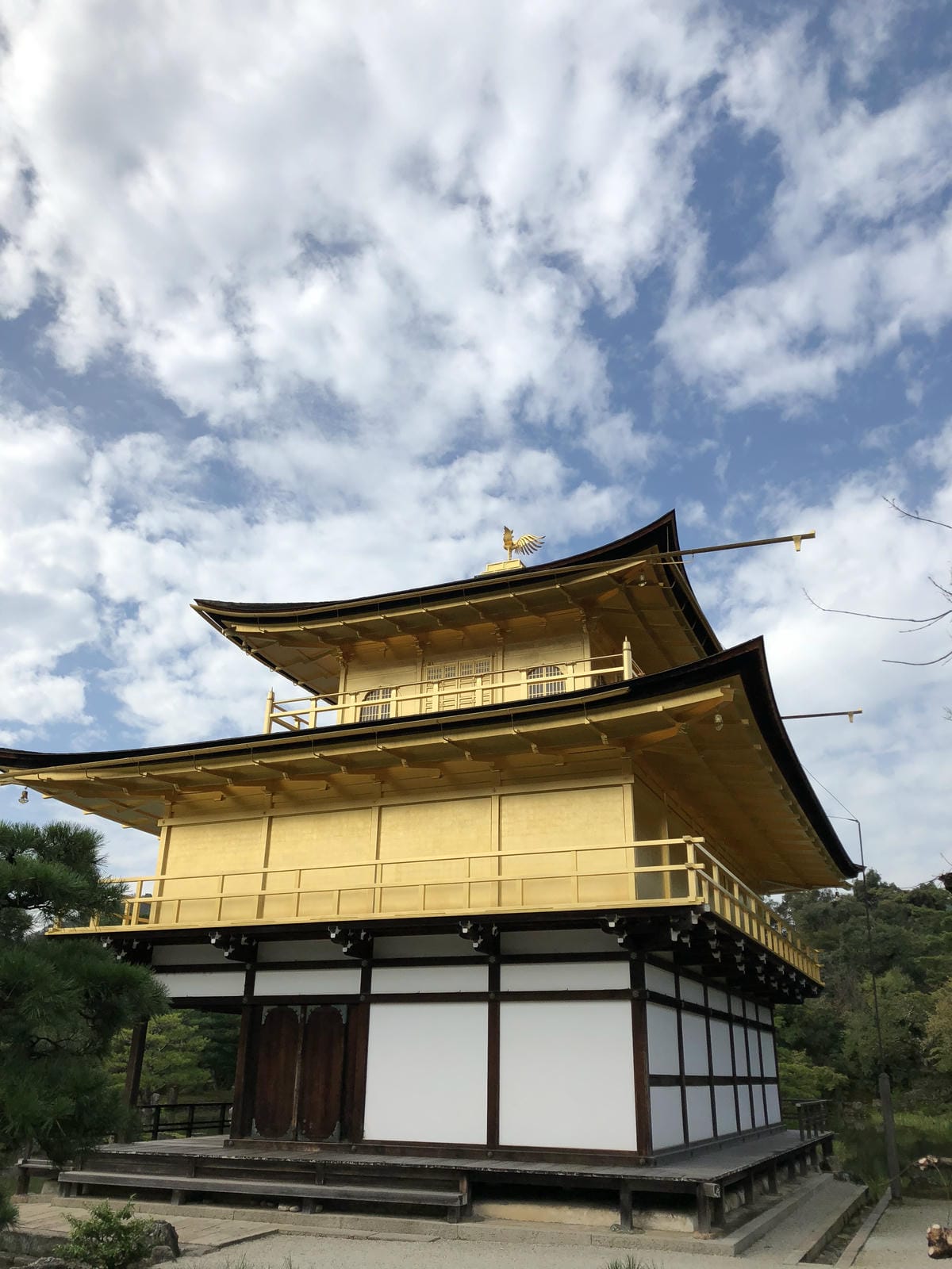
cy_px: 634
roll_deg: -1.7
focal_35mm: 29
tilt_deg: +23.1
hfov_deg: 48.2
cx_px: 476
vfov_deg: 61.7
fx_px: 1063
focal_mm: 3.99
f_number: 1.8
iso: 20
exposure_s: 1/3003
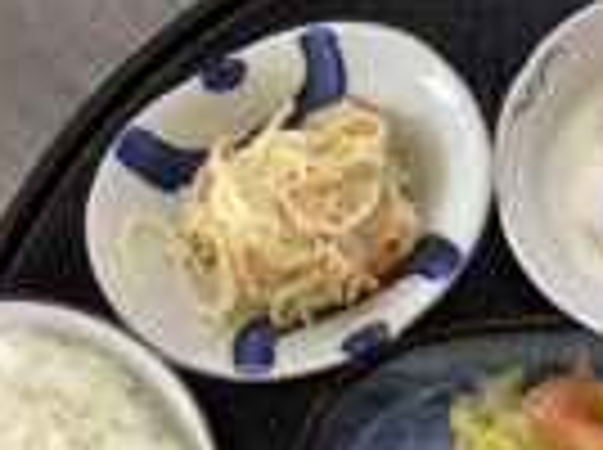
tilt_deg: -86.1
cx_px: 574
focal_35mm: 87
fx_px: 1513
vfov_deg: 16.6
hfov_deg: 21.9
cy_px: 439
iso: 160
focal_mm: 3.3
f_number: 2.4
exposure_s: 1/60
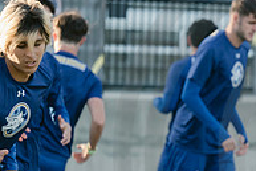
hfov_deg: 3.4
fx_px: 4270
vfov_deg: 2.3
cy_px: 154
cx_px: 349
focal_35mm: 600
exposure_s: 1/1600
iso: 1250
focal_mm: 200
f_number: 4
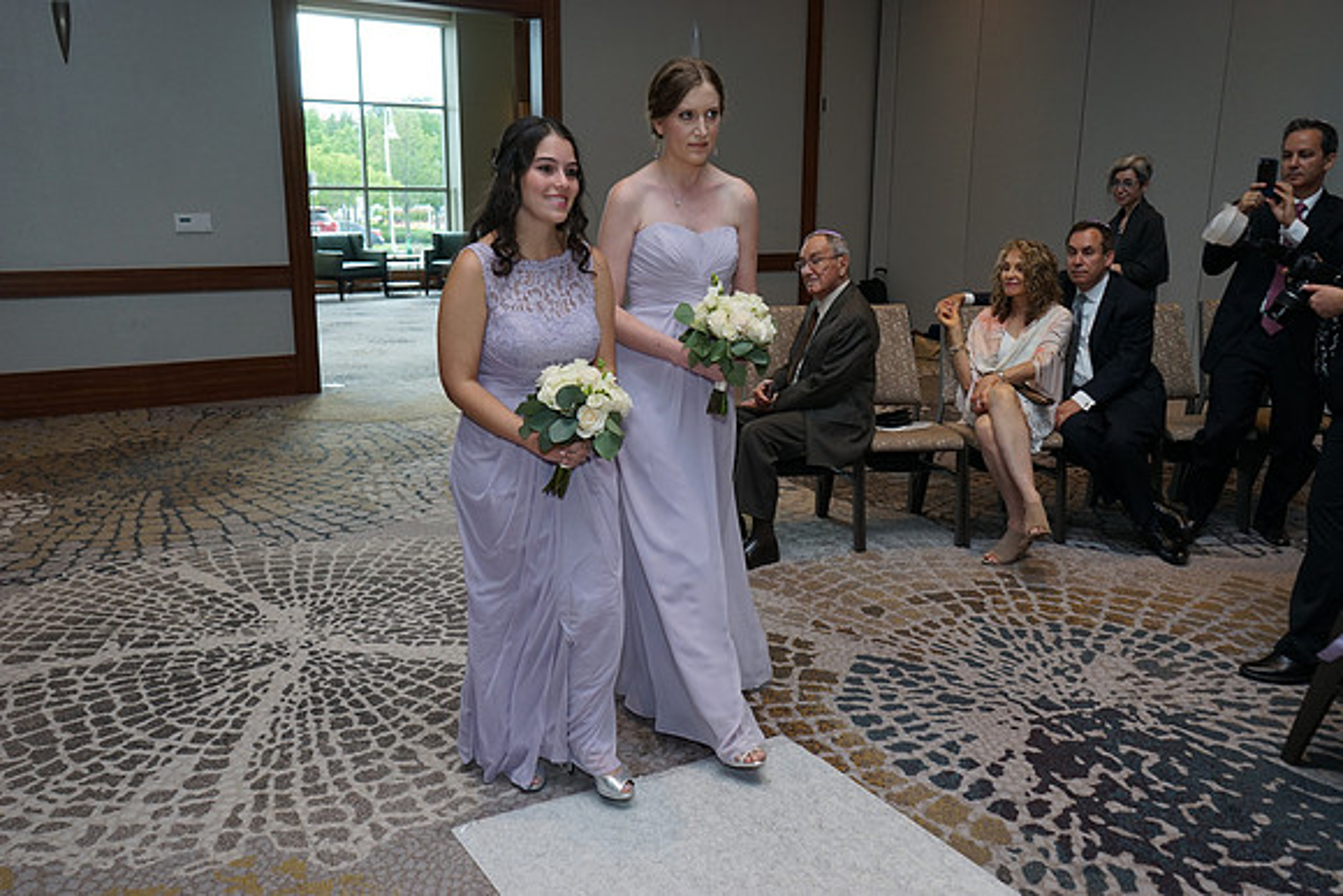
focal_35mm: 28
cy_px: 448
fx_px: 1045
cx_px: 672
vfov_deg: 46.4
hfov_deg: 65.5
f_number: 5.6
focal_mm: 28
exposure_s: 1/160
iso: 640
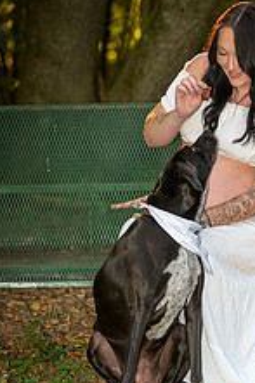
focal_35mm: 214
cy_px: 243
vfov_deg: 9.6
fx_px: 2277
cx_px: 222
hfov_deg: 6.4
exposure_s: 1/60
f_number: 3.3
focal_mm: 105
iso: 200
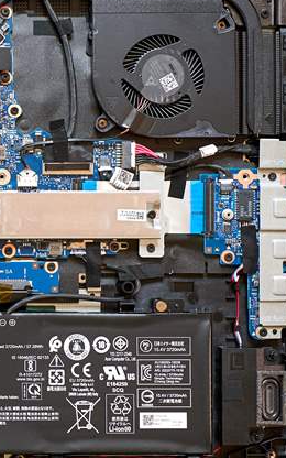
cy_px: 205
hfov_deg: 12.4
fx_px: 1272
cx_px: -104
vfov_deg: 20.4
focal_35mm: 102
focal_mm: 35
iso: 1250
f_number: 2.8
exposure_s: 1/125
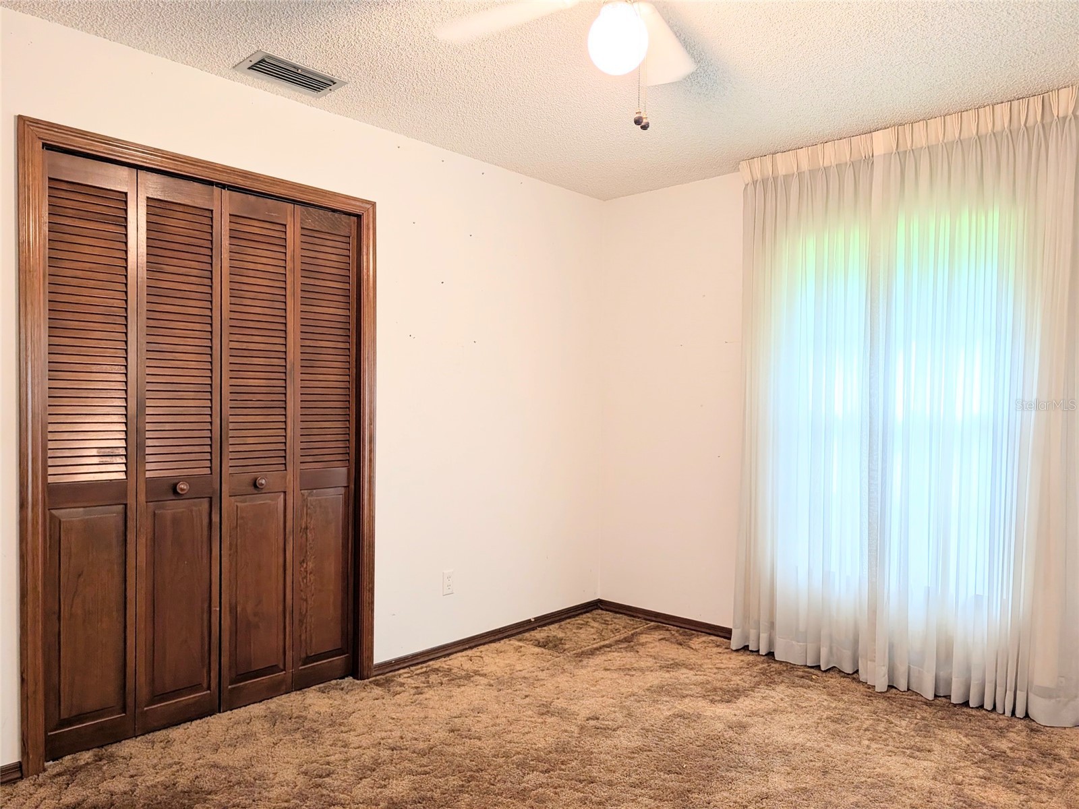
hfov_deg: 71.6
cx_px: 540
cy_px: 404
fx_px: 748
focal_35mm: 24
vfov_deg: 56.8
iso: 136
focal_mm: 6.9
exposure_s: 1/120
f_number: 1.68
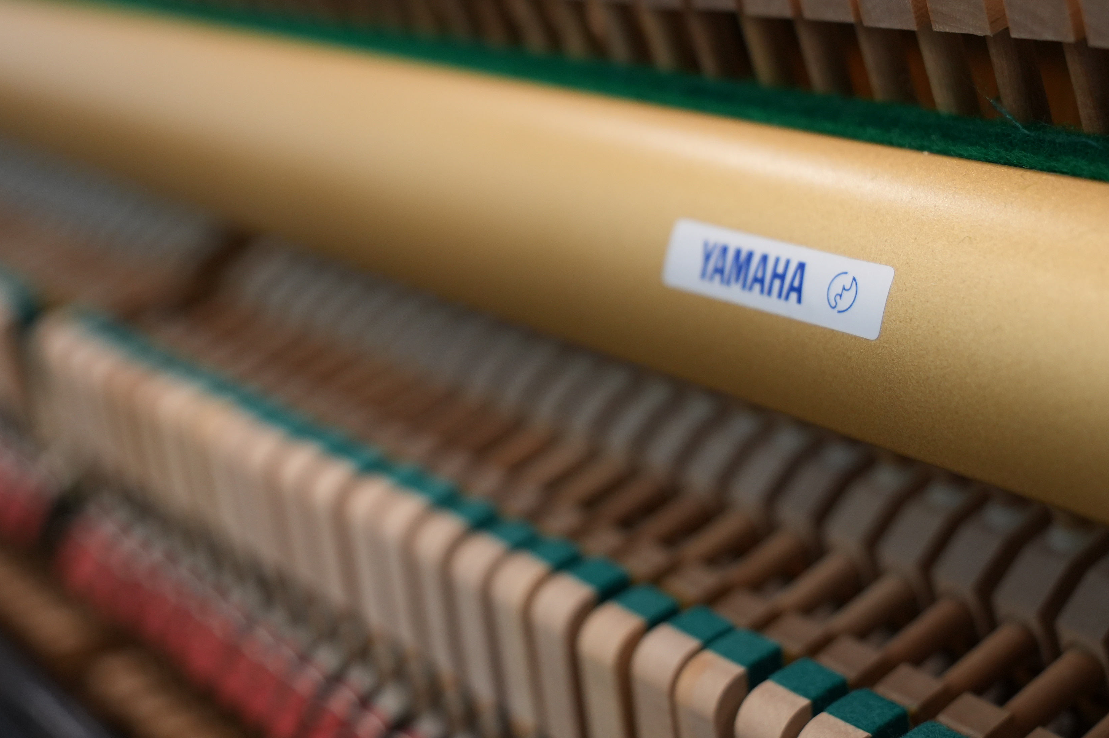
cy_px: 255
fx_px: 1899
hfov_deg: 32.5
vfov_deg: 21.9
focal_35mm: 62
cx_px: 587
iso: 800
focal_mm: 31
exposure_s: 1/60
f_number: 2.8
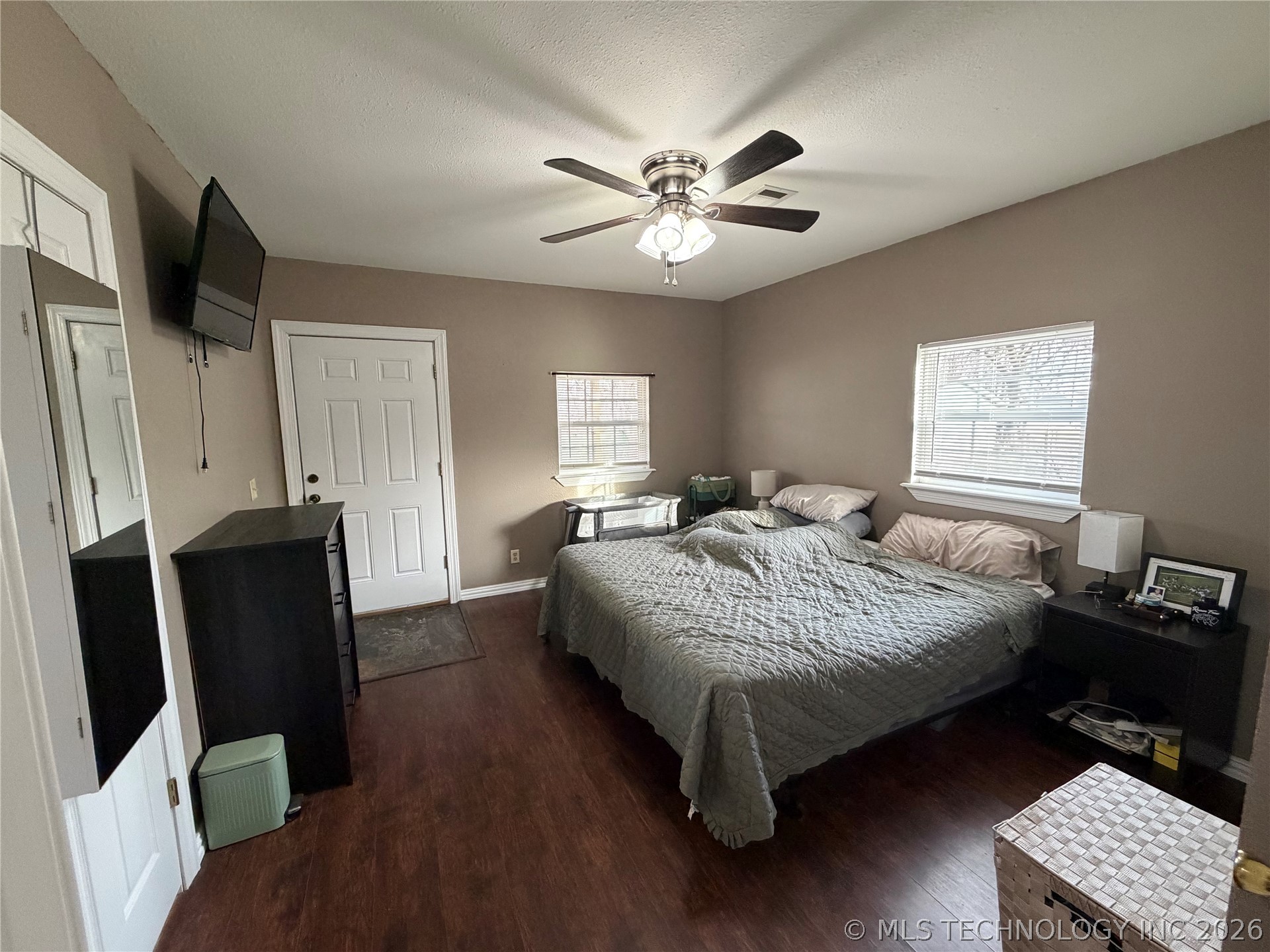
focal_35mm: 14
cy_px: 476
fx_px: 514
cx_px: 635
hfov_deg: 102.1
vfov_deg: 85.7
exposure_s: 1/60
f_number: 2.2
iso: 400
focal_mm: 2.22
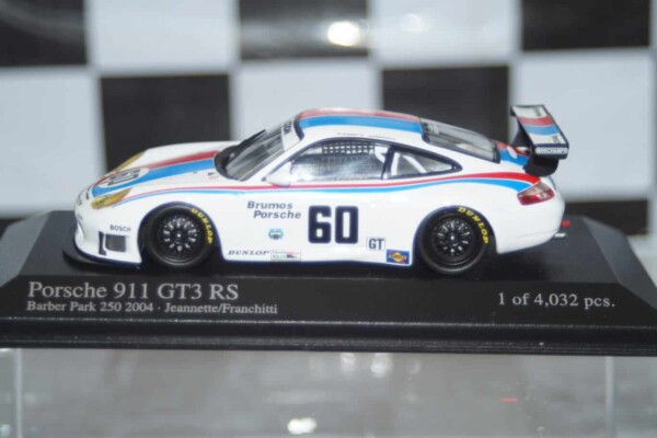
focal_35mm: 90
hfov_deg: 22.6
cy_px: 219
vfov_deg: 15.2
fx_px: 1642
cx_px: 328
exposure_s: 1/160
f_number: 5.6
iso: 320
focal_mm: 60
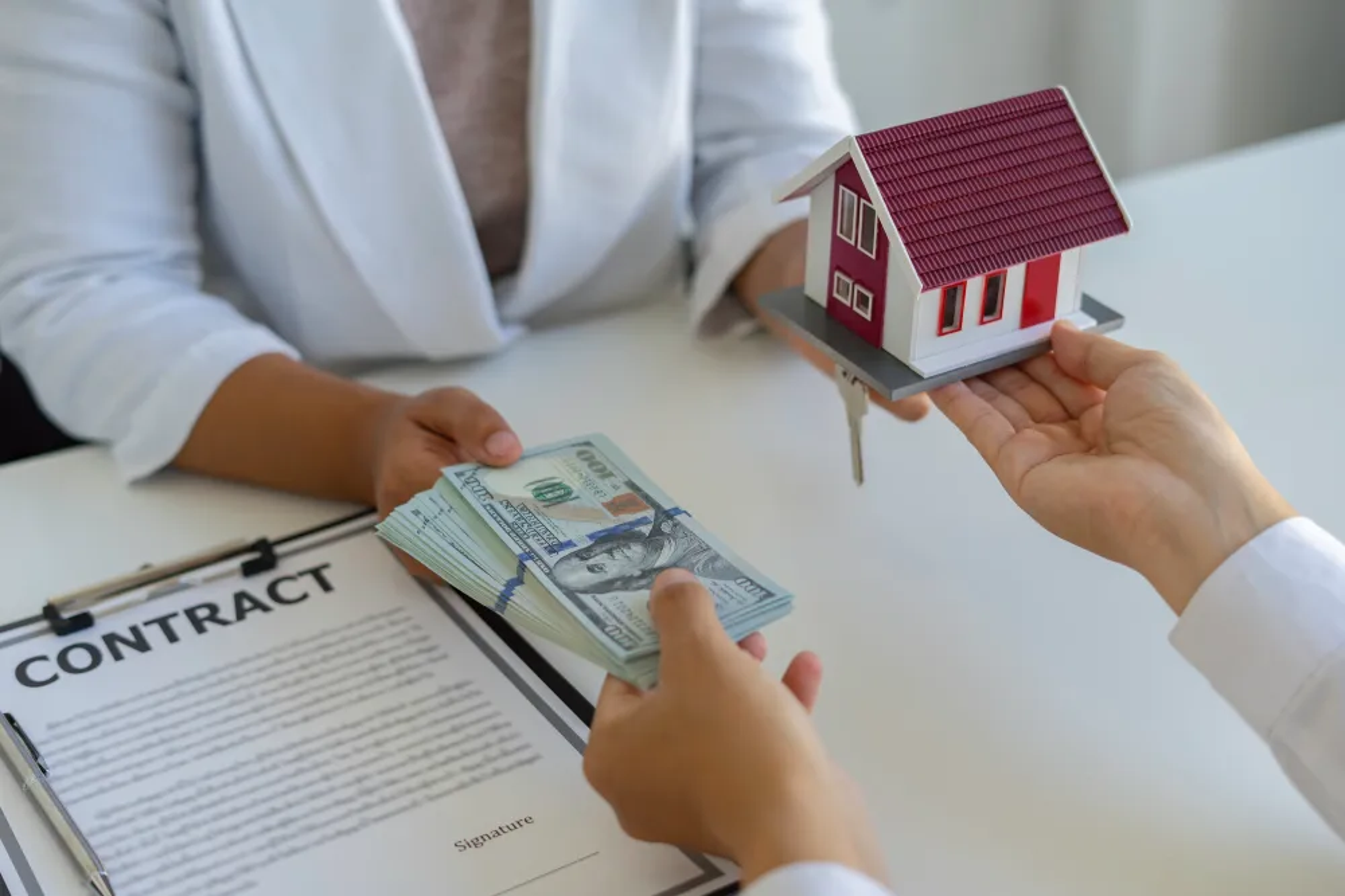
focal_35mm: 50
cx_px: 672
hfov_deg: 39.6
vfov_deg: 27.0
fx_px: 1868
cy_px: 448
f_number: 2.8
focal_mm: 50
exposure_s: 1/100
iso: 100
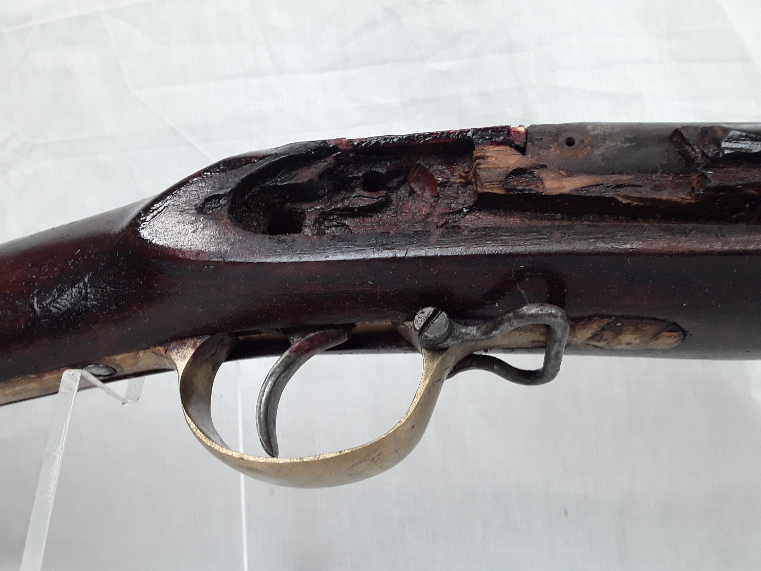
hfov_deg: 65.3
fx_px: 594
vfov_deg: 51.4
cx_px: 380
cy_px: 286
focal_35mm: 27
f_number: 1.9
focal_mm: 2.91
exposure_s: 1/30
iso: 40
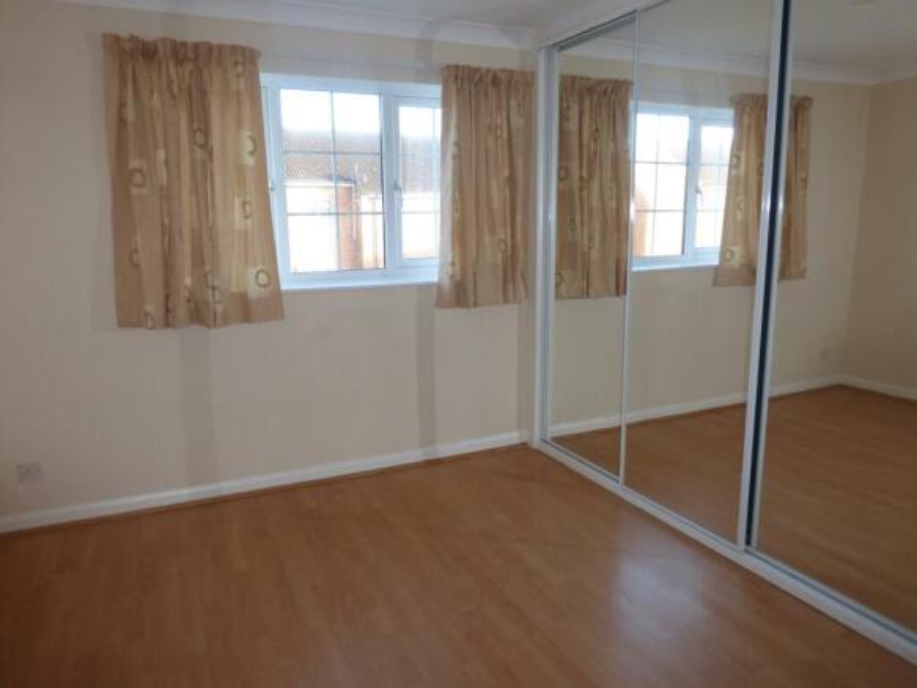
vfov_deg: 56.8
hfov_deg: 71.6
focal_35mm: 24
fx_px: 636
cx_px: 458
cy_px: 344
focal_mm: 4.3
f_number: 3.3
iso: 125
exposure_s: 1/60
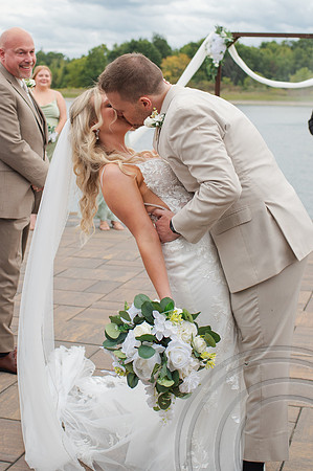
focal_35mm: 65
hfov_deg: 20.9
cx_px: 124
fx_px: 848
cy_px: 180
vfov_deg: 30.9
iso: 100
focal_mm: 35
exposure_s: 1/800
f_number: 3.5
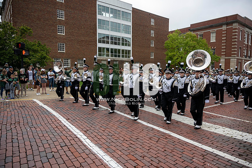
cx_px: 126
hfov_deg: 73.7
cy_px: 84
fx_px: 168
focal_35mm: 24
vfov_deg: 53.2
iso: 500
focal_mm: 24
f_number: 4
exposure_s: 1/1600
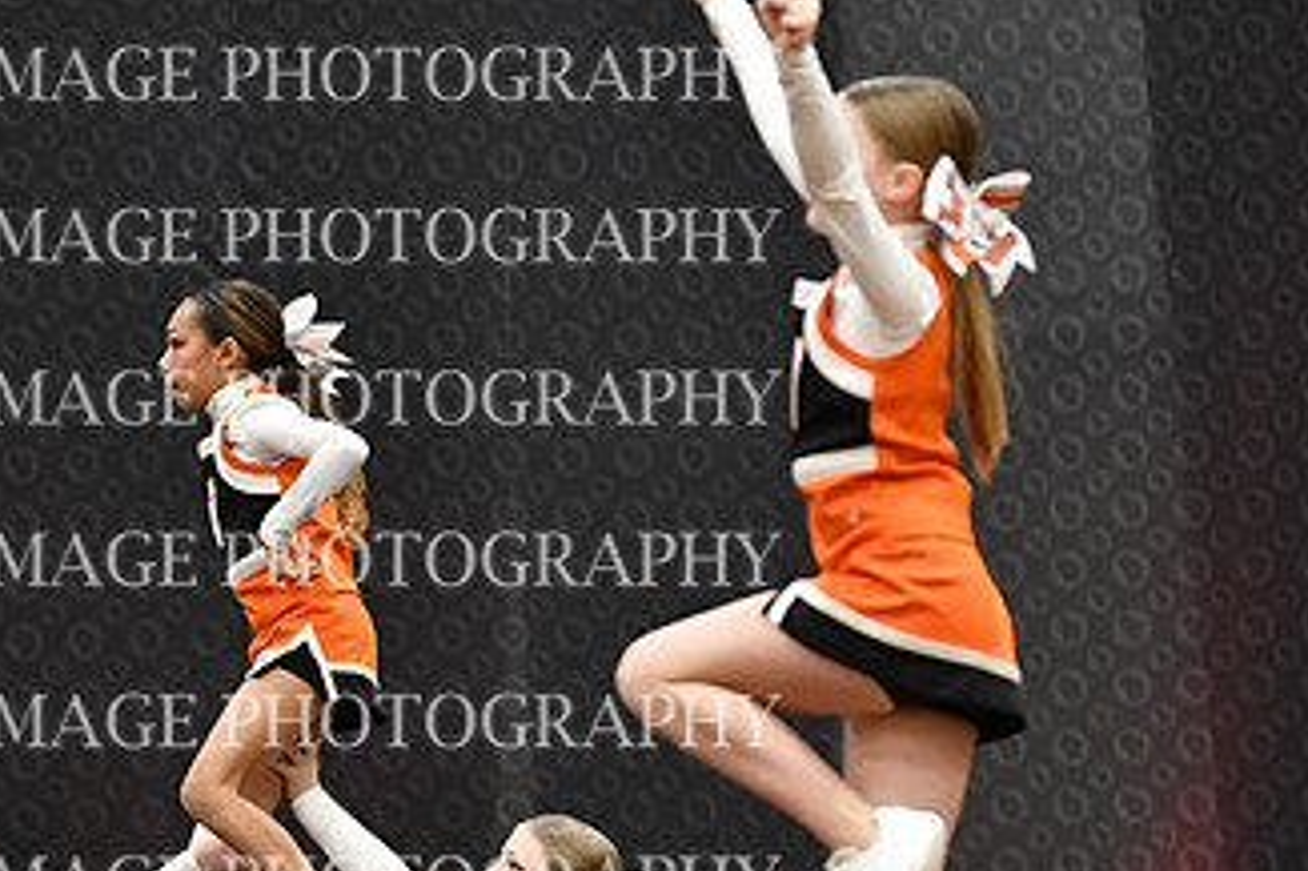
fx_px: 12601
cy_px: 640
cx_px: 201
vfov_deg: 4.0
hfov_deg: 5.9
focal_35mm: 347
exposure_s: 1/800
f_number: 2.8
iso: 5000
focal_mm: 130
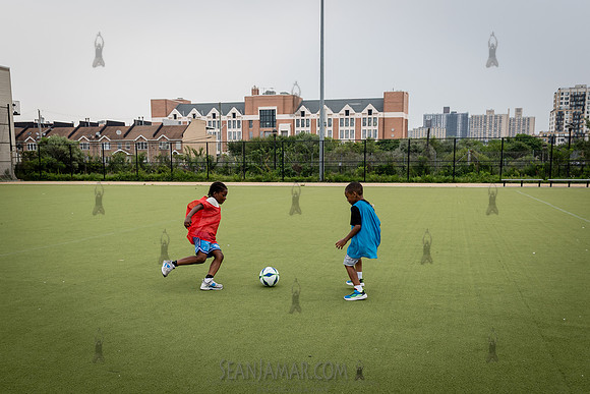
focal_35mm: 34
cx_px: 294
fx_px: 555
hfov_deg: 55.9
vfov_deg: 38.8
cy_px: 245
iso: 250
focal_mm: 24
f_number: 4
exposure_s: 1/1000
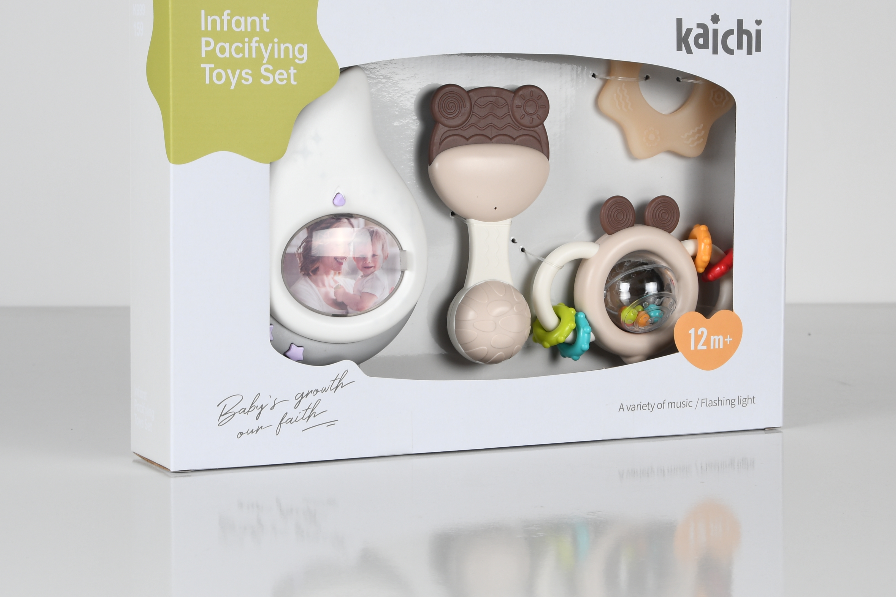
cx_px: 477
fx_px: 2215
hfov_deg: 22.9
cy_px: 231
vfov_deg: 15.3
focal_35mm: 89
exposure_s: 1/100
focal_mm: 35
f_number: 9
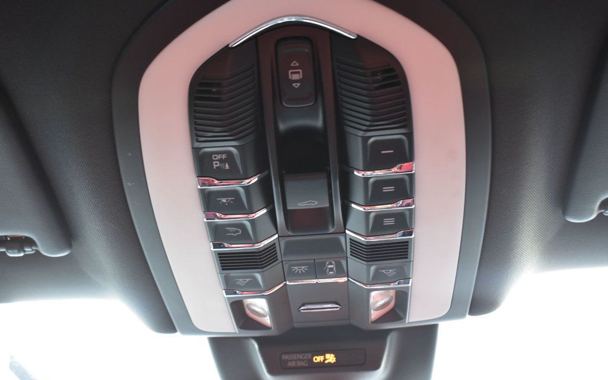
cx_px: 304
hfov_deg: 49.3
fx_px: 663
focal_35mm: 40
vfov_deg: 32.0
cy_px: 178
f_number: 6.3
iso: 1100
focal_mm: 26
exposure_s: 1/15
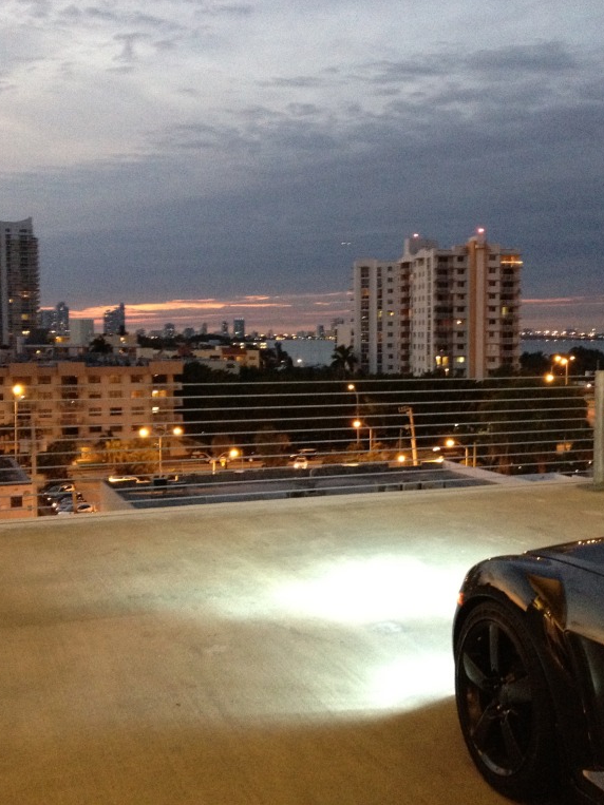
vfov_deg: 40.4
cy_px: 401
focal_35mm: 47
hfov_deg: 30.8
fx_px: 1094
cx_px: 364
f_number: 2.4
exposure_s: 1/15
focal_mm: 4.3
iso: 400
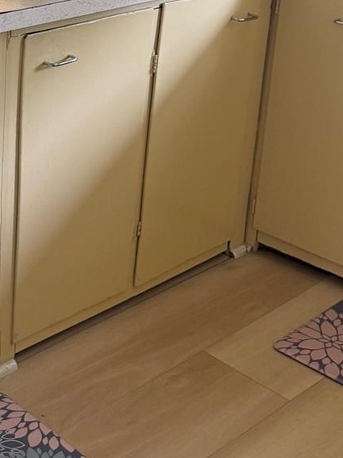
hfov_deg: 20.5
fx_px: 859
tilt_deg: -13.4
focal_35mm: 65
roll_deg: -0.2
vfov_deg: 28.4
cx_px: -114
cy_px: 24
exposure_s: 1/93
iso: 200
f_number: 1.78
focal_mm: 6.76
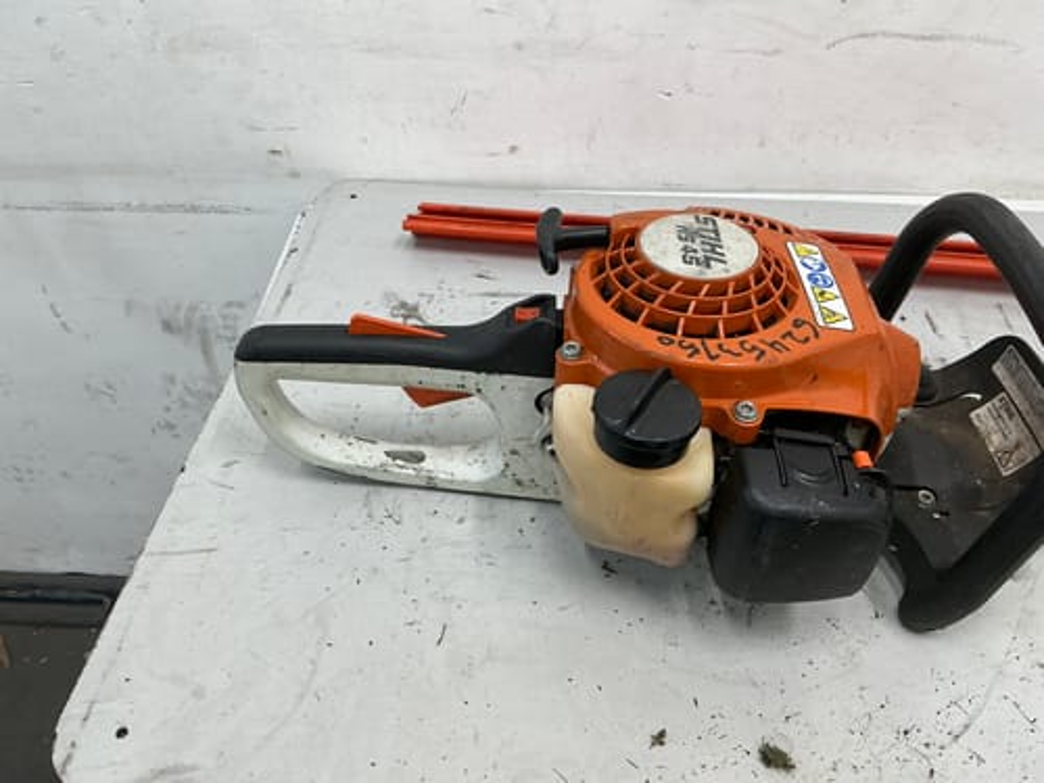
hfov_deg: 63.4
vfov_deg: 49.7
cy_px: 392
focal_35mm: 28
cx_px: 522
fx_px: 844
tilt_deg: -39.9
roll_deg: -2.0
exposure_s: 1/50
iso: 50
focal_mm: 3
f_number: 1.8
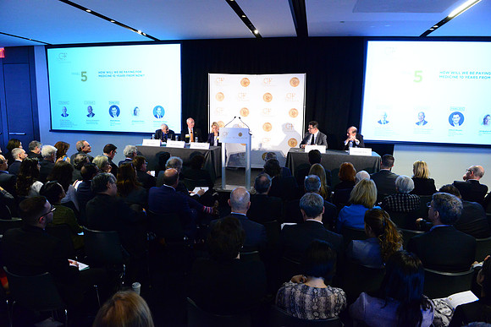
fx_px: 327
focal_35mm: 24
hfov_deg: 73.7
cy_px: 164
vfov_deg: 53.2
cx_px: 246
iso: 6400
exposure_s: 1/60
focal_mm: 24
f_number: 5.6
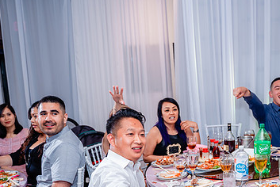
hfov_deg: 42.0
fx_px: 358
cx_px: 191
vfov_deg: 28.8
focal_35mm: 46
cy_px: 145
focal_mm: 28
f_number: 3.5
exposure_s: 1/160
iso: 640
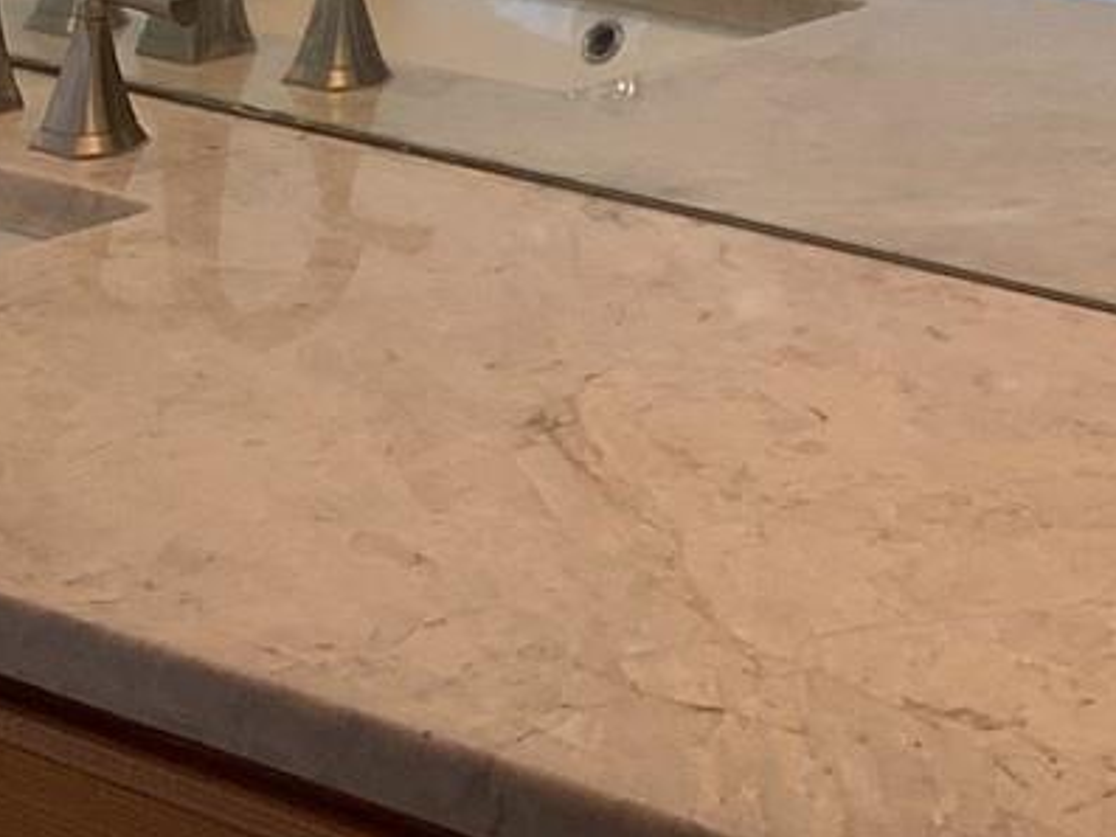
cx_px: 855
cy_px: -663
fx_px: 4031
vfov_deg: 11.1
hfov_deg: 15.7
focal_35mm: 125
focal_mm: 3.3
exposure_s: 1/120
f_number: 2.4
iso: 50
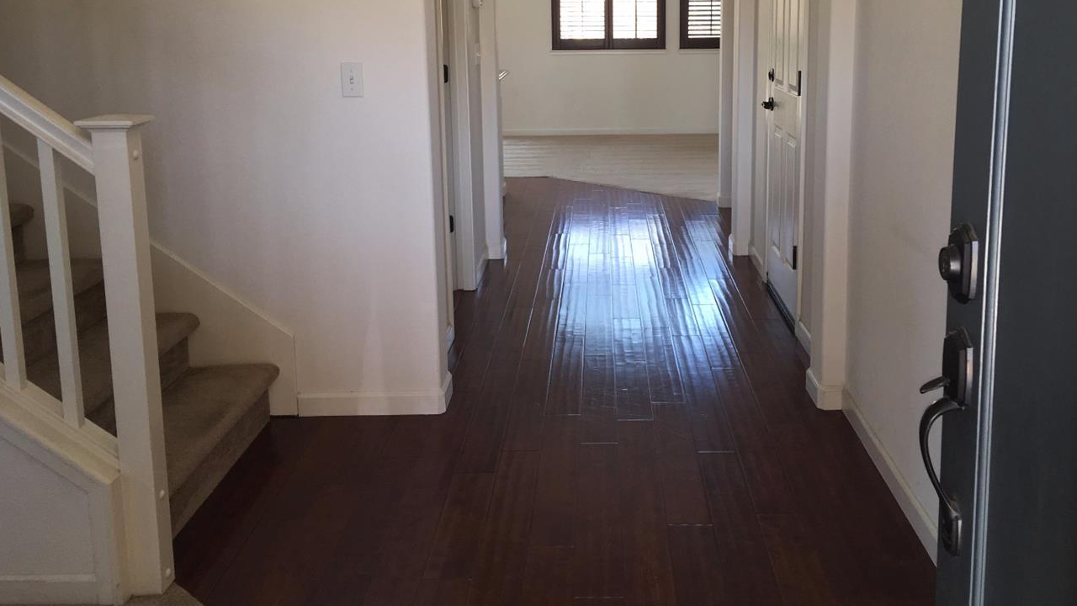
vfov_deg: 31.7
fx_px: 1057
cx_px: 612
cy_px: 194
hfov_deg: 53.8
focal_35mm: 37
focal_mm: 4.15
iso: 32
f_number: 2.2
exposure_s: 1/30
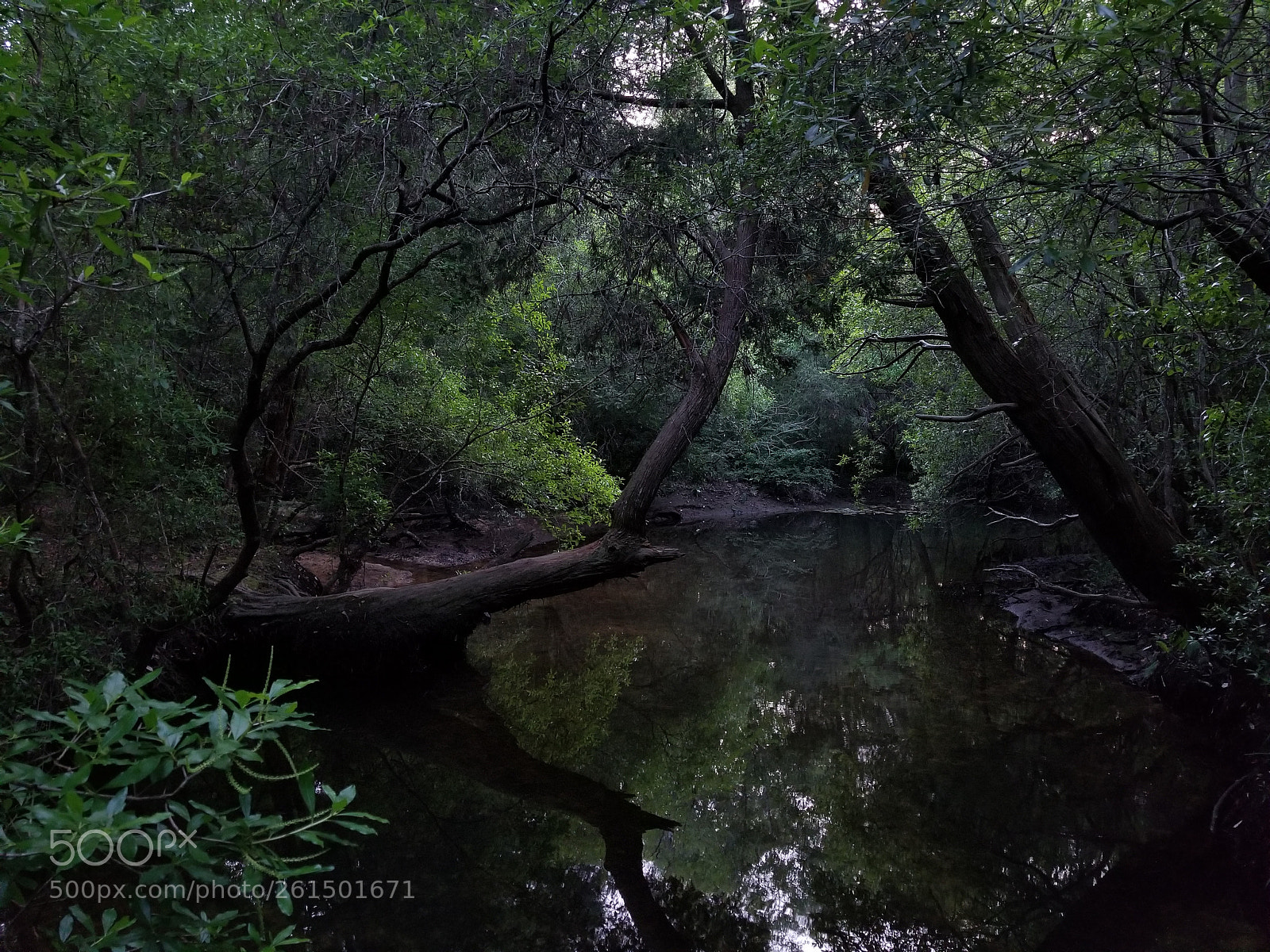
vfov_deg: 53.1
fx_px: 954
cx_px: 635
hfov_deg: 67.3
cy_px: 476
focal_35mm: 26
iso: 200
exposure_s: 1/25
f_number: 1.7
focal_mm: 4.25
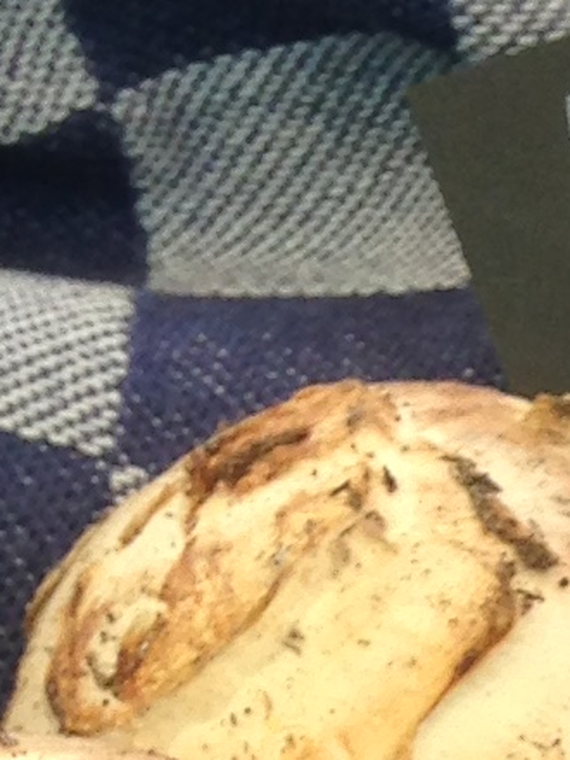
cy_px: 1852
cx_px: 1373
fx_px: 5379
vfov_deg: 7.5
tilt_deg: -51.4
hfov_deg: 5.8
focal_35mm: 245
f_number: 2.4
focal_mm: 4.12
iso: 50
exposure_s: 1/132
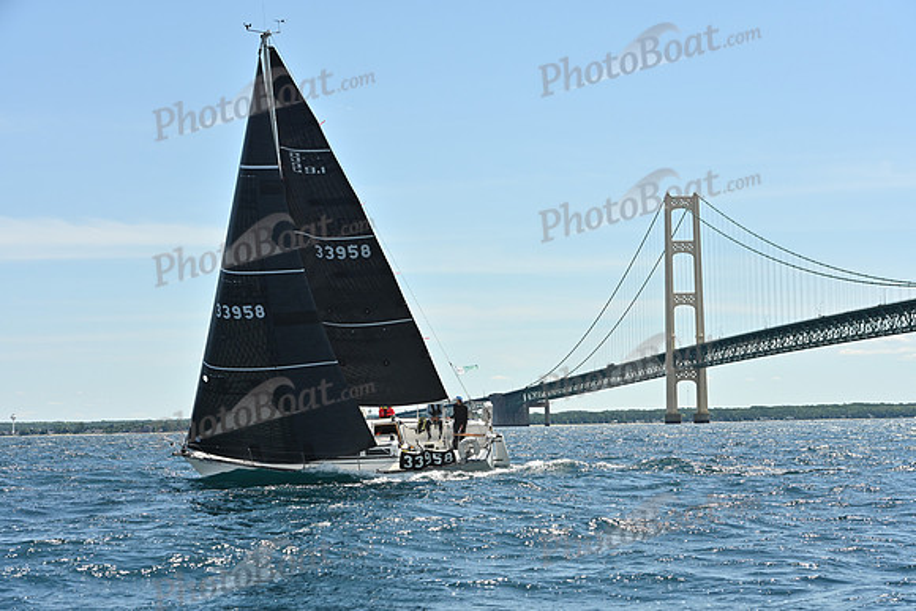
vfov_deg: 19.5
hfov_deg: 28.8
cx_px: 458
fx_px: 1781
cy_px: 306
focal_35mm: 70
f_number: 9
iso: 320
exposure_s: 1/1250
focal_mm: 70
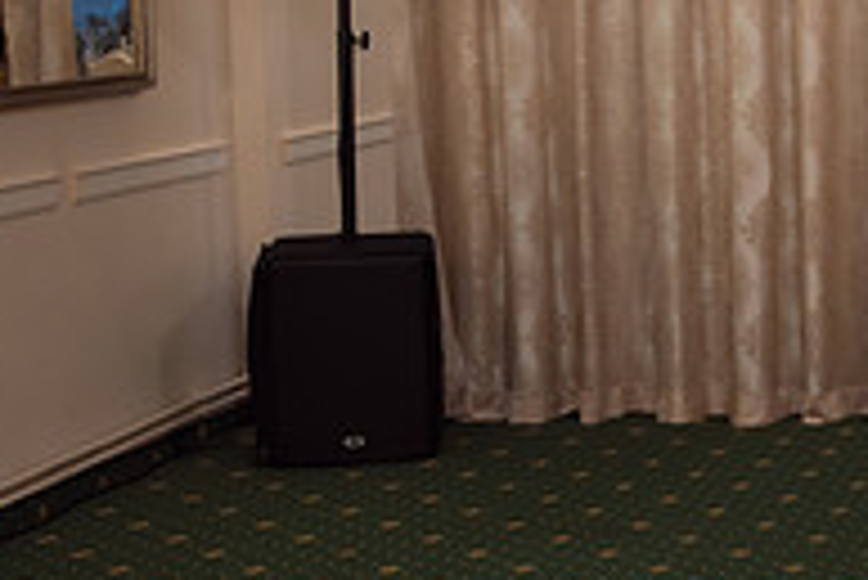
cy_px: 178
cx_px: 1237
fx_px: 2533
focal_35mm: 105
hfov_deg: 17.7
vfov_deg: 13.0
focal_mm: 35
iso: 1250
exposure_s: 1/200
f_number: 2.8
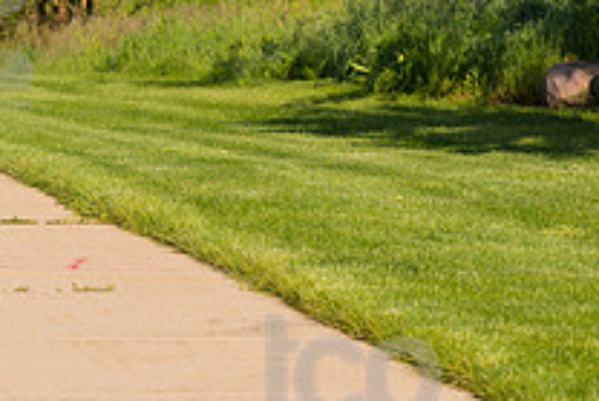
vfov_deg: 4.7
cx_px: -55
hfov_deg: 7.0
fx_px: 4878
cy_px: 13
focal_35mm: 293
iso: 400
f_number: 5.6
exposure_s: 1/2000
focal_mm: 105
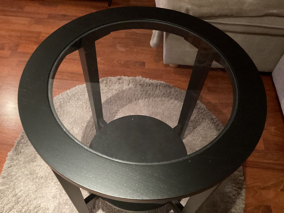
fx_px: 254
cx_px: 142
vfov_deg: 45.4
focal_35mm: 31
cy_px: 106
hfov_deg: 58.4
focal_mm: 3.3
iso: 640
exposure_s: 1/17
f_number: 2.4
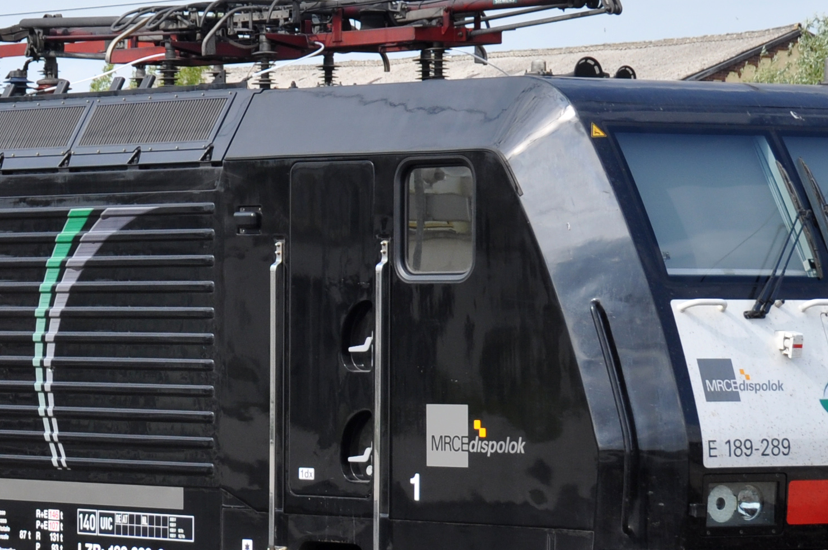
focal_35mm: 209
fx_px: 4801
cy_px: 341
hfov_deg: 9.8
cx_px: 83
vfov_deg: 6.6
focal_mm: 48
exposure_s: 1/350
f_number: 9.5
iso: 200
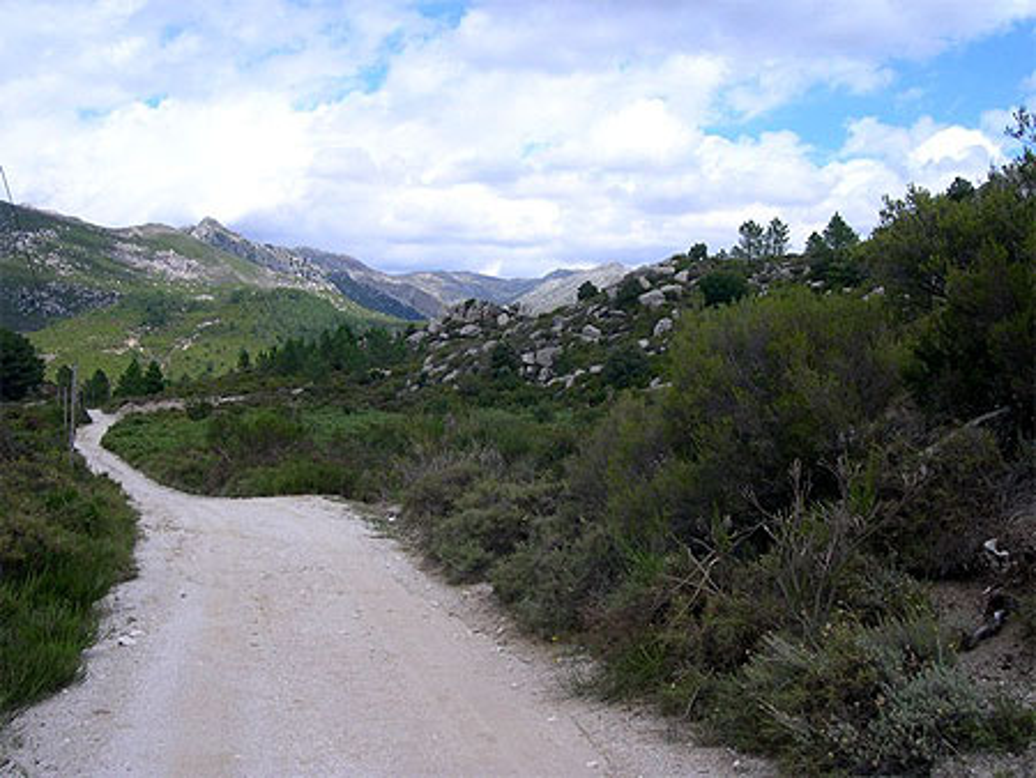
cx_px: 518
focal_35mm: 38
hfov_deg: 49.0
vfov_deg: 37.8
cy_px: 389
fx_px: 1138
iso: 100
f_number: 7.6
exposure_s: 1/191
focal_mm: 8
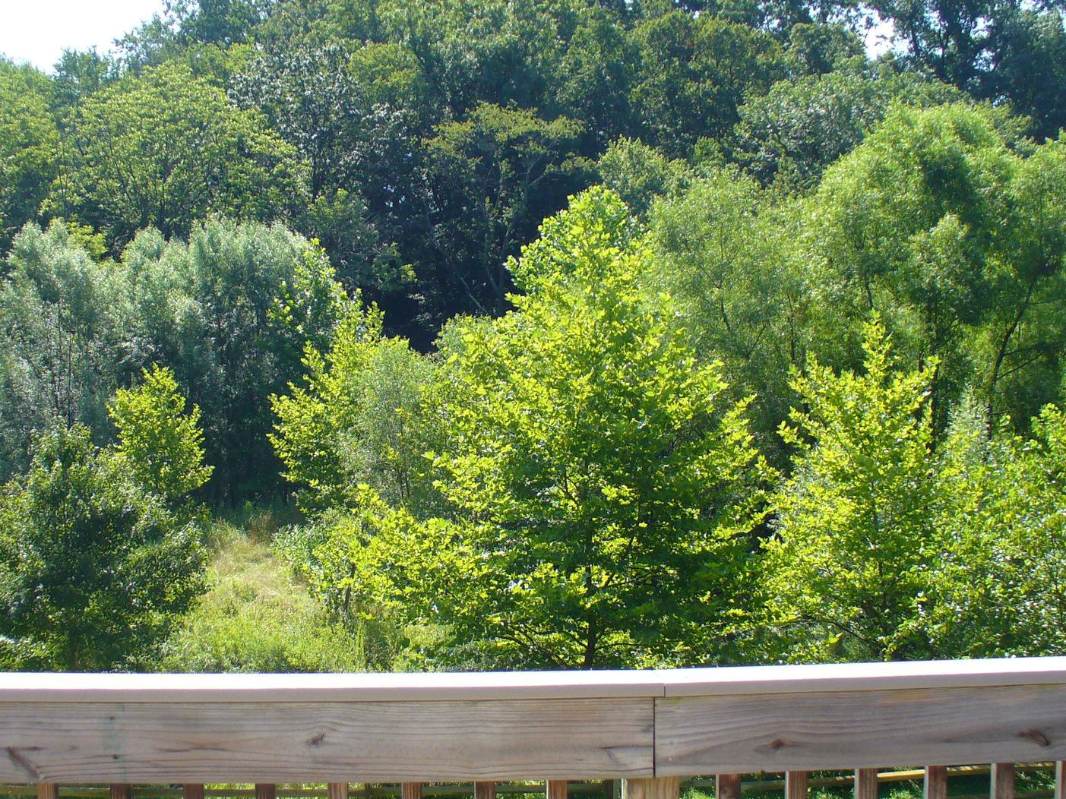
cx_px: 523
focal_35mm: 54
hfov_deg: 35.5
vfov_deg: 27.0
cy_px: 440
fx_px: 1663
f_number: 2.8
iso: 80
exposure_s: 1/500
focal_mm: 6.1
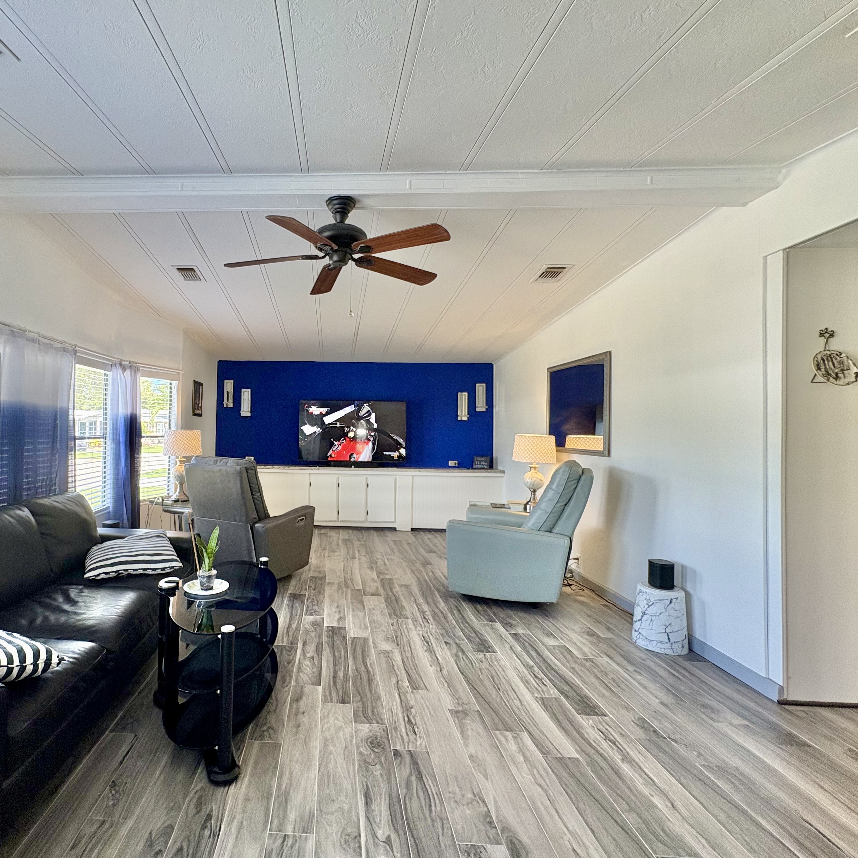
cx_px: 307
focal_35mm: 17
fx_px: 477
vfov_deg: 84.0
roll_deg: +0.0
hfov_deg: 81.9
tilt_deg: +1.0
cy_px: 421
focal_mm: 2.22
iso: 125
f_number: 2.2
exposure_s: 1/103
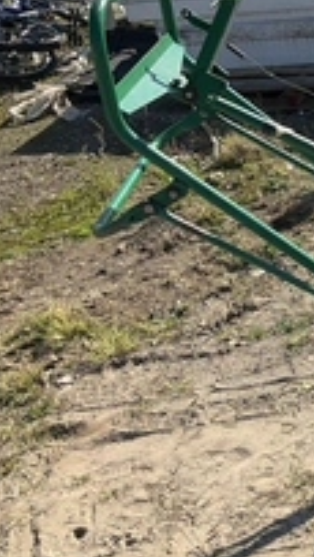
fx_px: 916
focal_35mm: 62
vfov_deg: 33.8
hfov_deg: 17.0
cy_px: 278
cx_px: 516
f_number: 1.8
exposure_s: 1/1221
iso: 25
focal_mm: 3
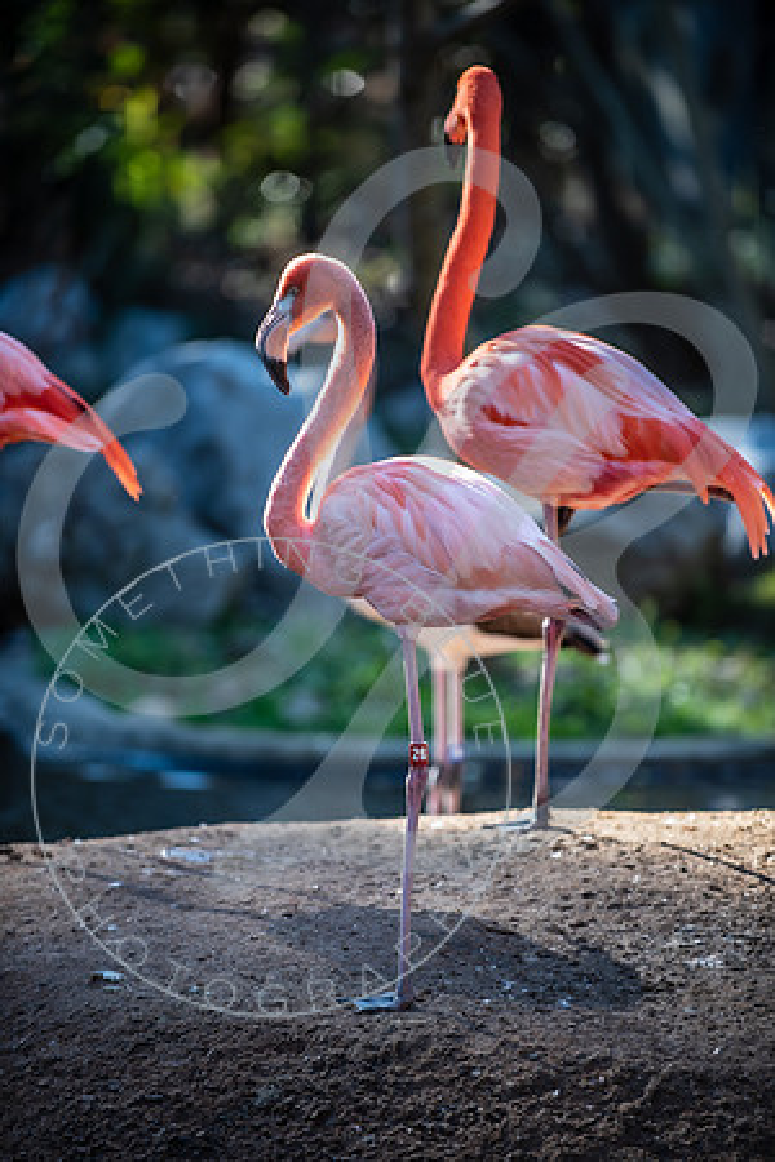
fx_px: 5812
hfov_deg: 7.6
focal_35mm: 180
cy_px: 581
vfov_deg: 11.4
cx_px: 388
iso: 200
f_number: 2.8
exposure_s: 1/400
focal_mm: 180
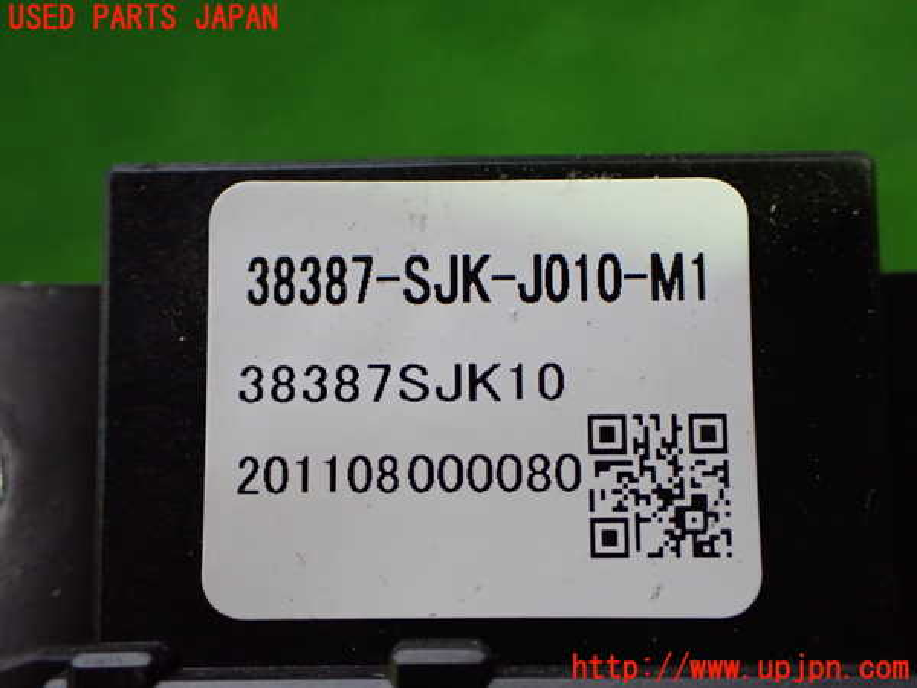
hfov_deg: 49.0
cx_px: 458
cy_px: 344
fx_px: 1007
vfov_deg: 37.7
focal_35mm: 38
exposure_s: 1/80
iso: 800
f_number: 2.7
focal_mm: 6.83
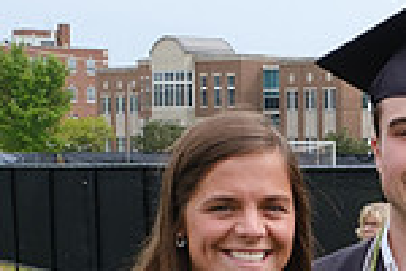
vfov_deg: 8.1
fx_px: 1872
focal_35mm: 166
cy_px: 409
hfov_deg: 12.1
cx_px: 463
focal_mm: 21.3
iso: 400
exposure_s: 1/250
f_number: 10
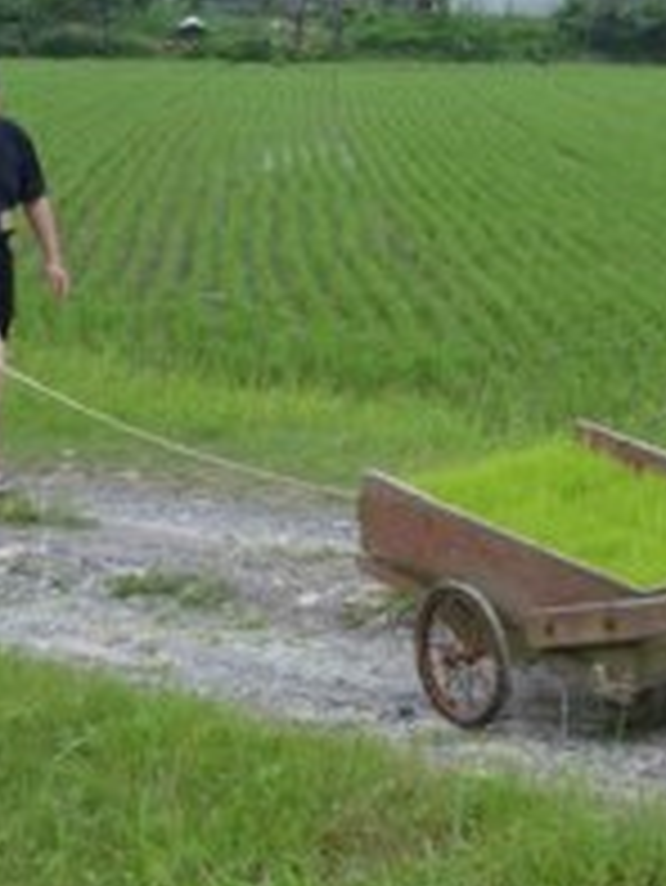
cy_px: 362
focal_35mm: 85
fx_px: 2178
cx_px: 702
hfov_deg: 16.9
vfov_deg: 23.0
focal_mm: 26
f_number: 8
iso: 1000
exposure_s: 1/500
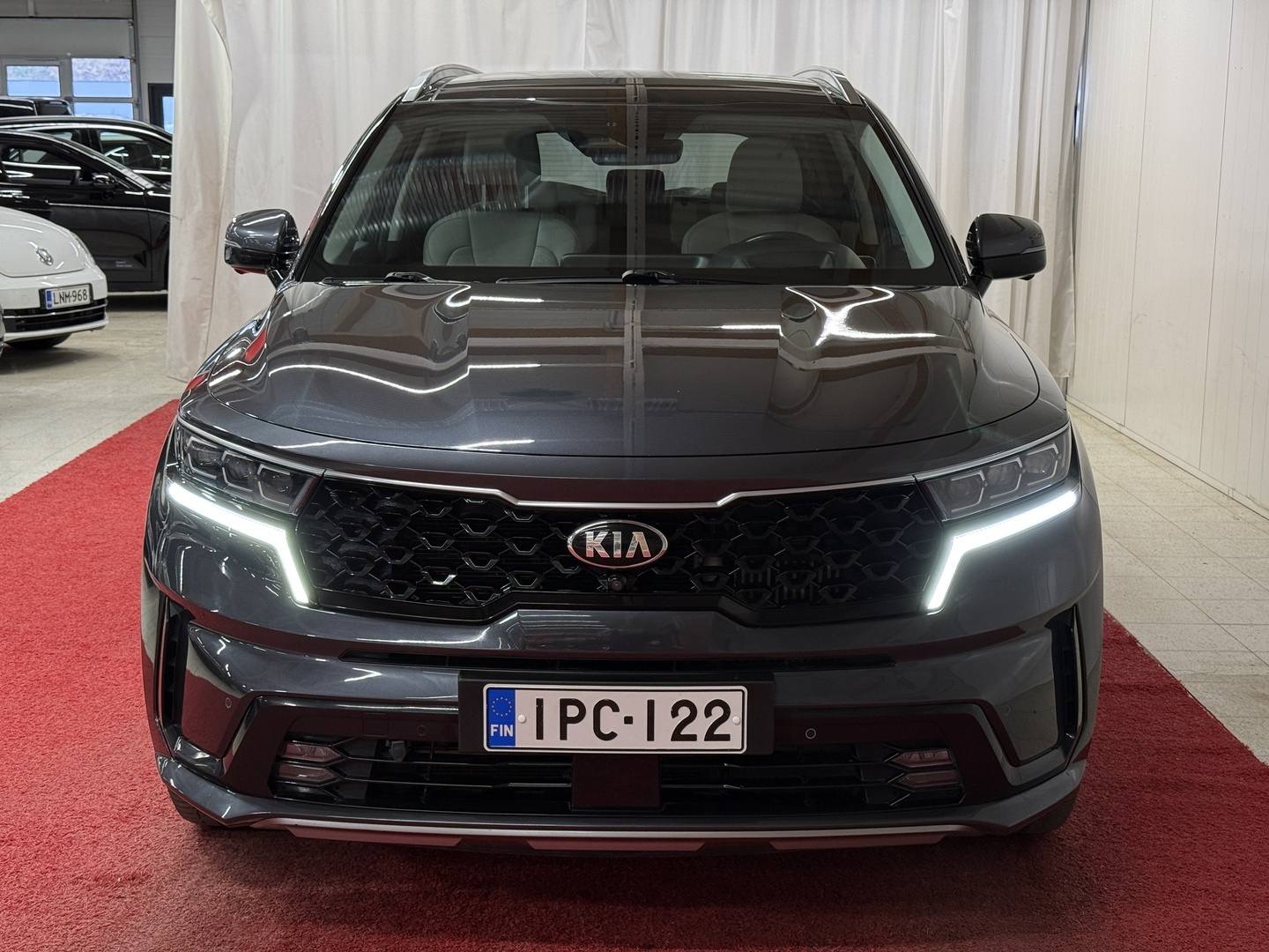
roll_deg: -0.5
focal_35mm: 48
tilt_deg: -10.7
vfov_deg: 30.3
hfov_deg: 39.7
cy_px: 476
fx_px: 1760
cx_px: 634
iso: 100
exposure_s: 1/88
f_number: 1.78
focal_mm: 6.76
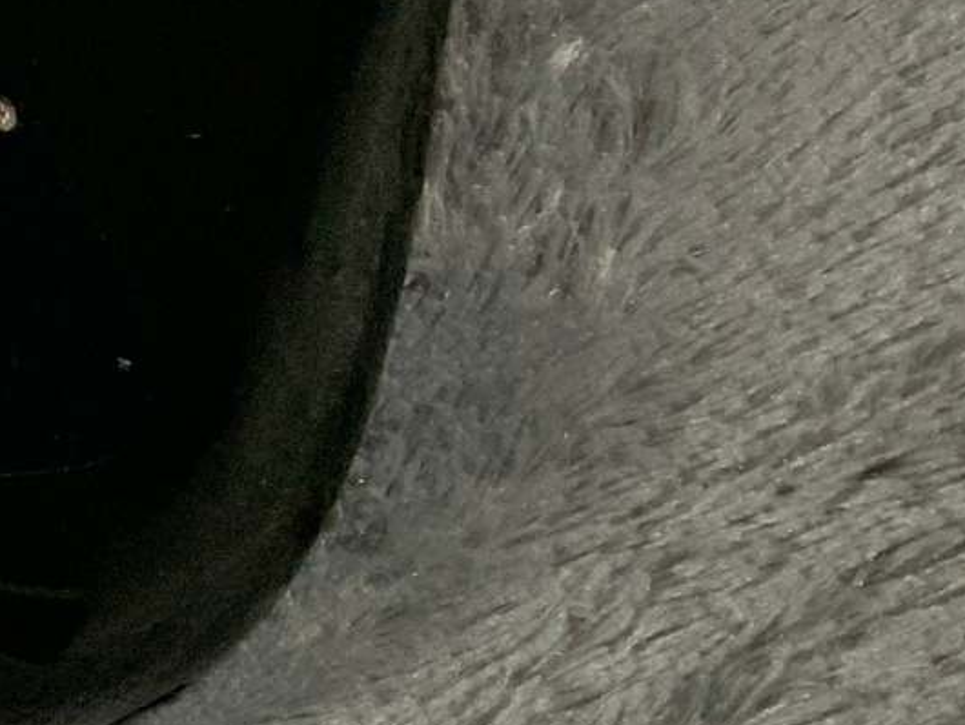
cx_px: -1315
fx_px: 3905
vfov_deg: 10.0
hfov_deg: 11.7
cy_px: -605
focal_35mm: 140
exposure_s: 1/104
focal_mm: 3
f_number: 1.8
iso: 64
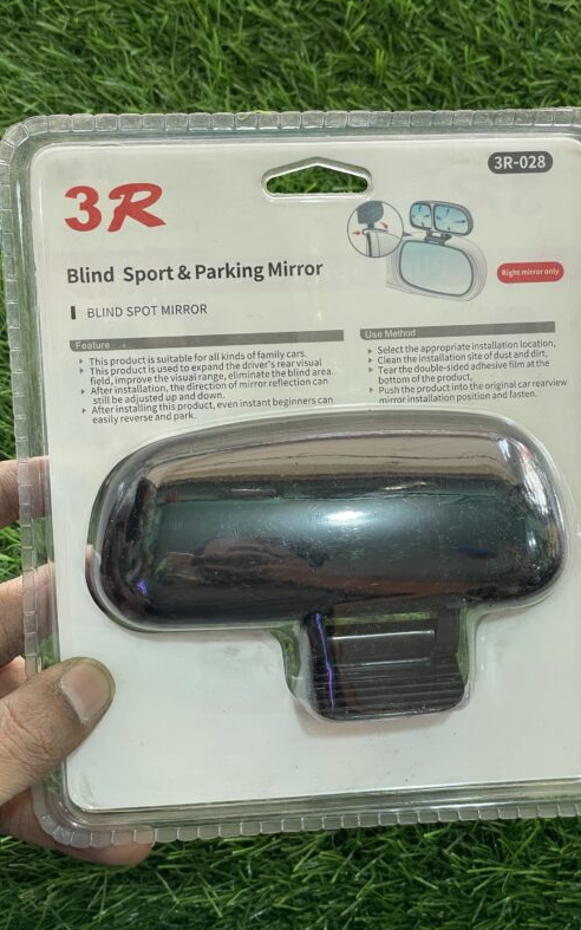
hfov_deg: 23.1
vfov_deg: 36.3
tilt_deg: -70.4
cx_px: 351
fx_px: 1418
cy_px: 463
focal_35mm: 56
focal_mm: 6
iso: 100
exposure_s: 1/100
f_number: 2
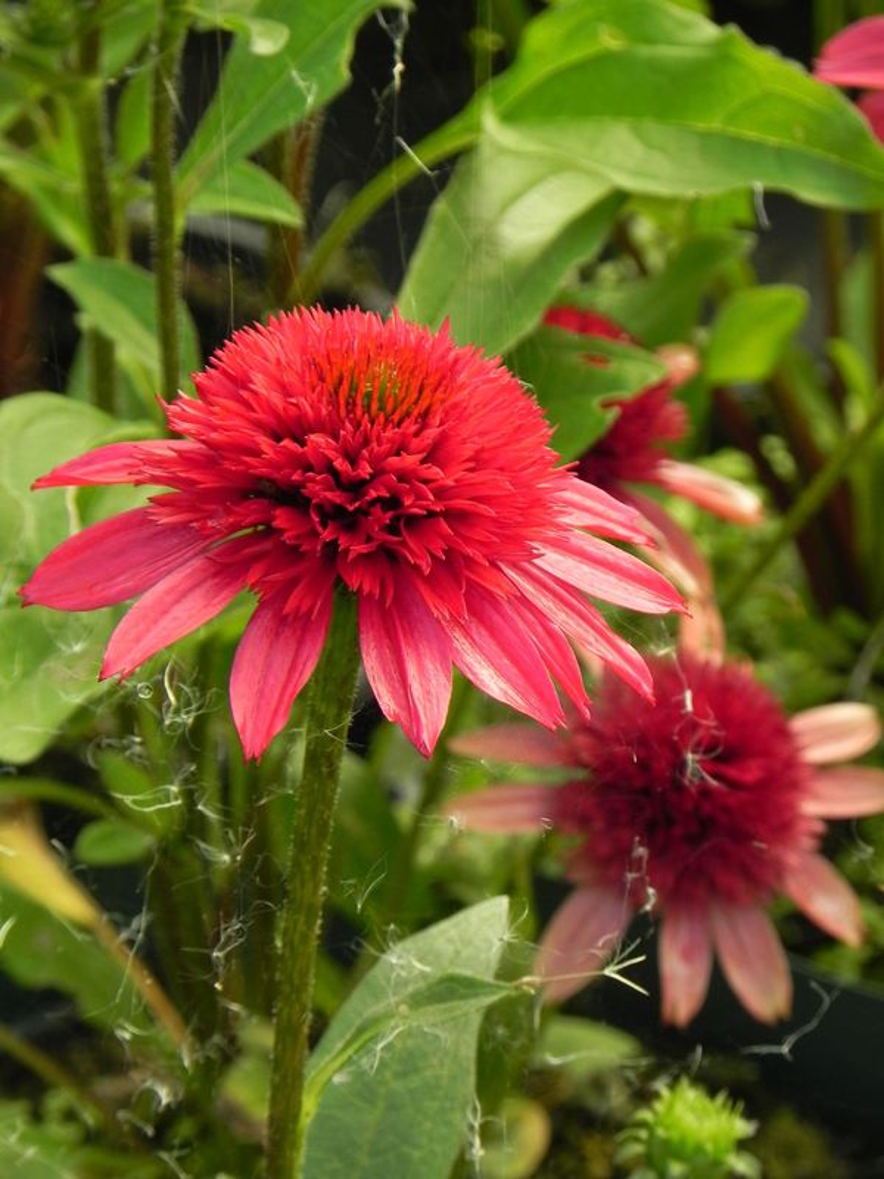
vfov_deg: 5.9
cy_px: 590
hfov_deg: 4.4
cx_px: 442
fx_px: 11475
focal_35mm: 337
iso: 160
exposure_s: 1/160
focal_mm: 59.9
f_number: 5
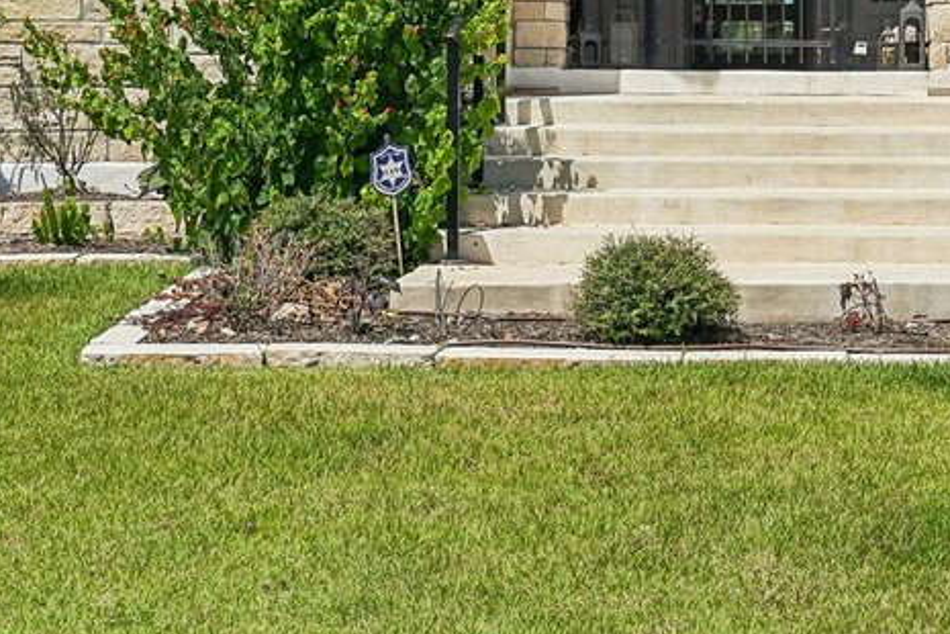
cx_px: 750
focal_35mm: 101
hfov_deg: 20.0
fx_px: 2665
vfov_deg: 13.2
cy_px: -125
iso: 200
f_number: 8
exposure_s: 1/1000
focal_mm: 29
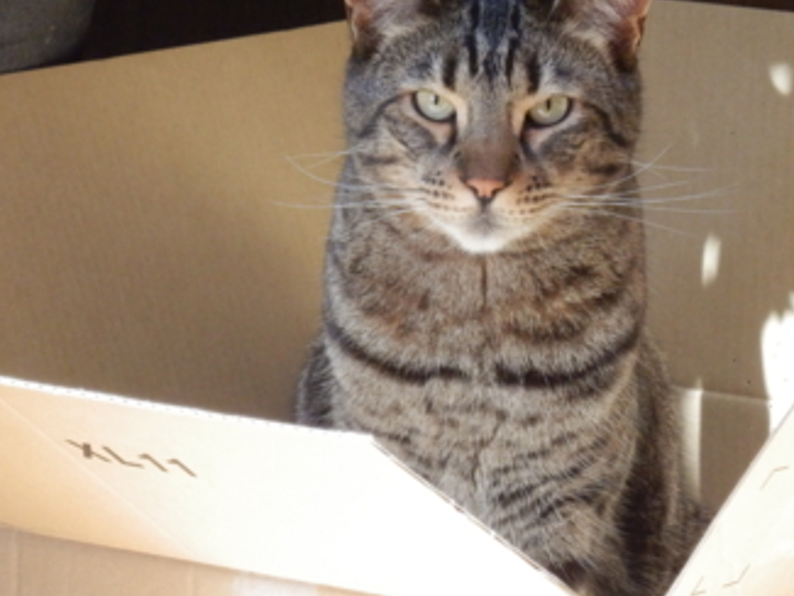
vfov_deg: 4.0
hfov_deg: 5.3
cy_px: 259
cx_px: 418
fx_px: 8536
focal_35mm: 372
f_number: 6.5
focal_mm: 53.9
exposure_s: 1/80
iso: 800
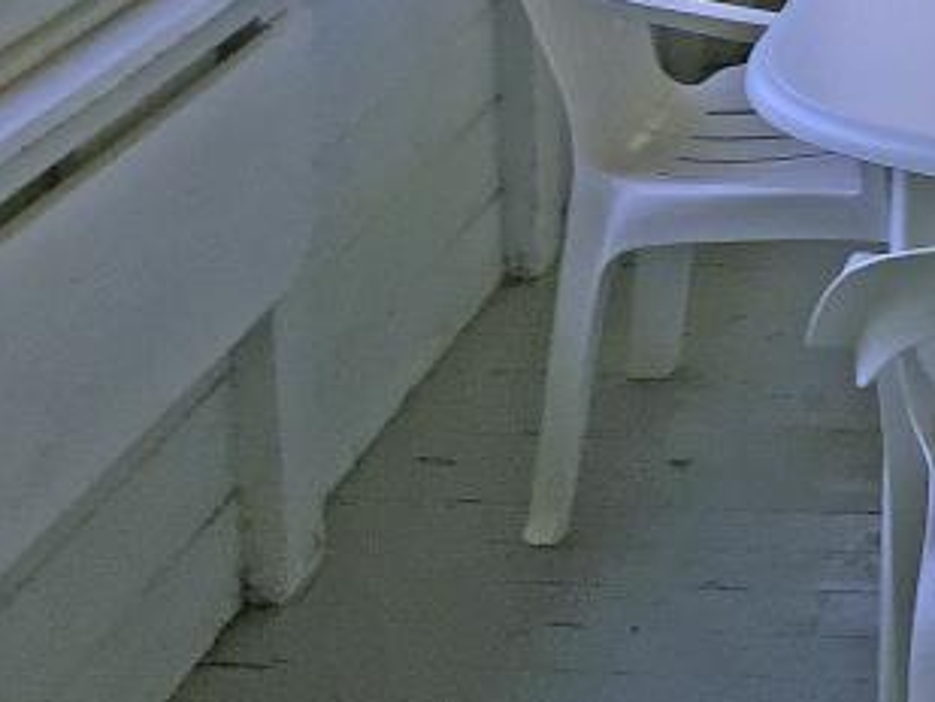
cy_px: -342
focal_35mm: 96
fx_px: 2594
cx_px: 1353
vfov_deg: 14.4
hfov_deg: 18.4
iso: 32
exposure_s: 1/120
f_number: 2.2
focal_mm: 4.15
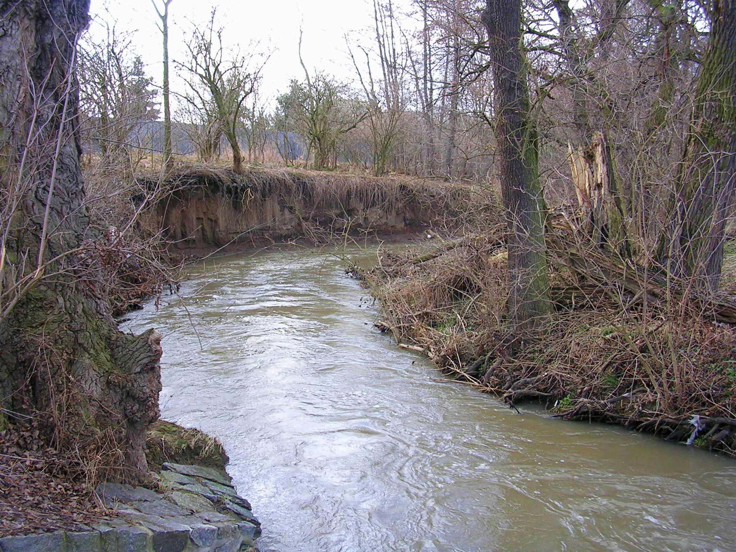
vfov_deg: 37.7
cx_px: 368
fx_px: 808
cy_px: 276
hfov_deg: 49.0
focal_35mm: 38
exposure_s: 1/83.8
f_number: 2.8
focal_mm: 5.8
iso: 50
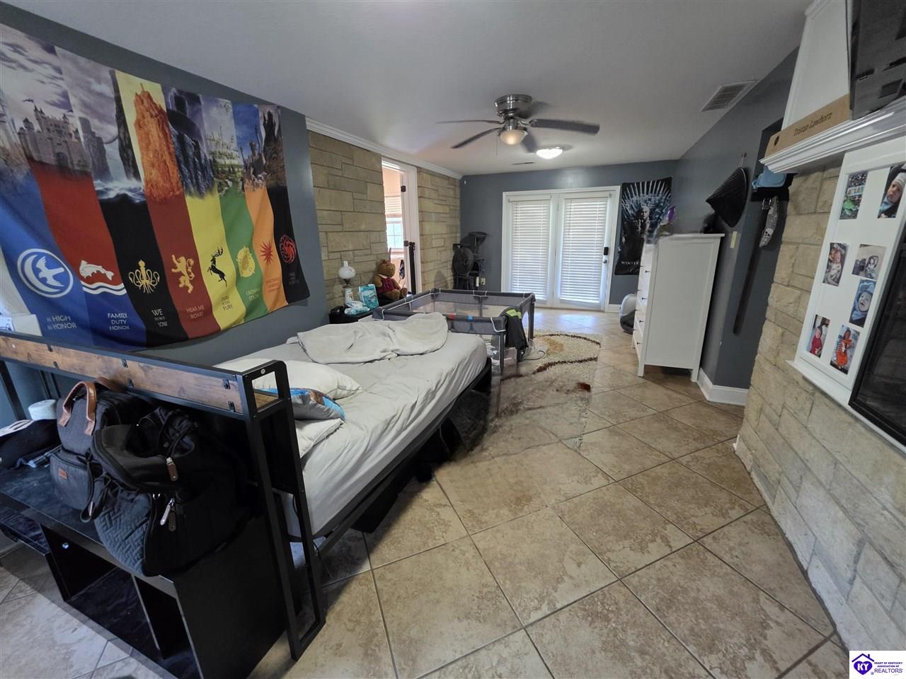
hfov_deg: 106.2
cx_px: 453
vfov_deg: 89.9
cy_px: 340
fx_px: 340
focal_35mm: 13
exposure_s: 1/60.2
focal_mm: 2.2
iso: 640
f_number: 1.9
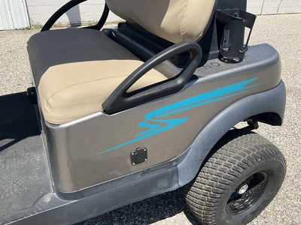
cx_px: 150
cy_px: 112
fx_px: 252
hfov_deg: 61.7
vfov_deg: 48.2
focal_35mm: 29
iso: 25
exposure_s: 1/1577
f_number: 1.8
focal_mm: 3
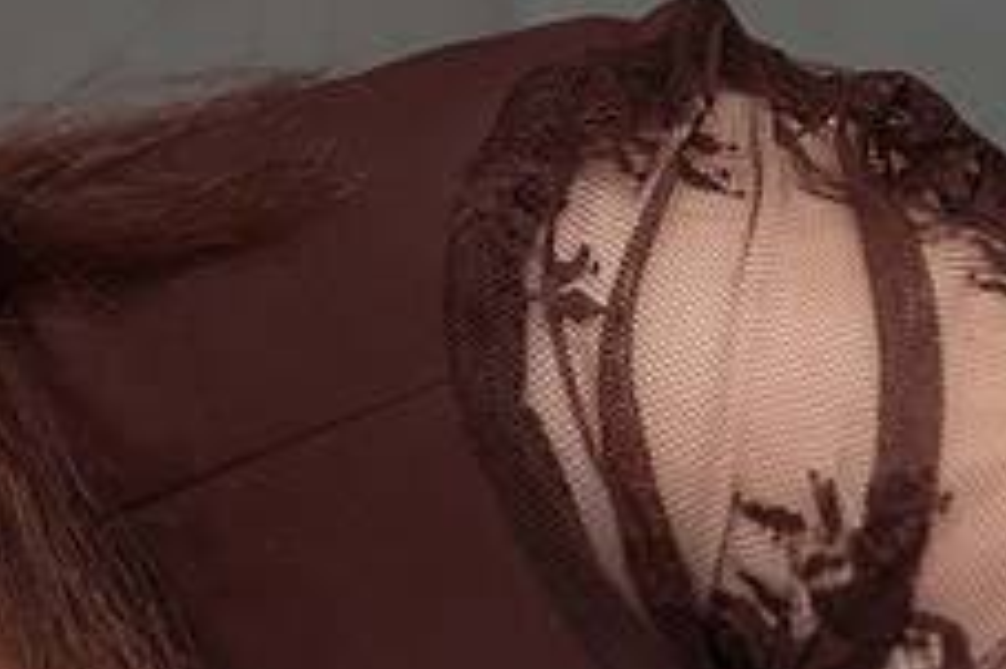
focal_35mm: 203
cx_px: -409
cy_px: 903
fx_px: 5668
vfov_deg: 6.7
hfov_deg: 9.9
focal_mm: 62
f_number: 3.2
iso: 320
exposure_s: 1/250
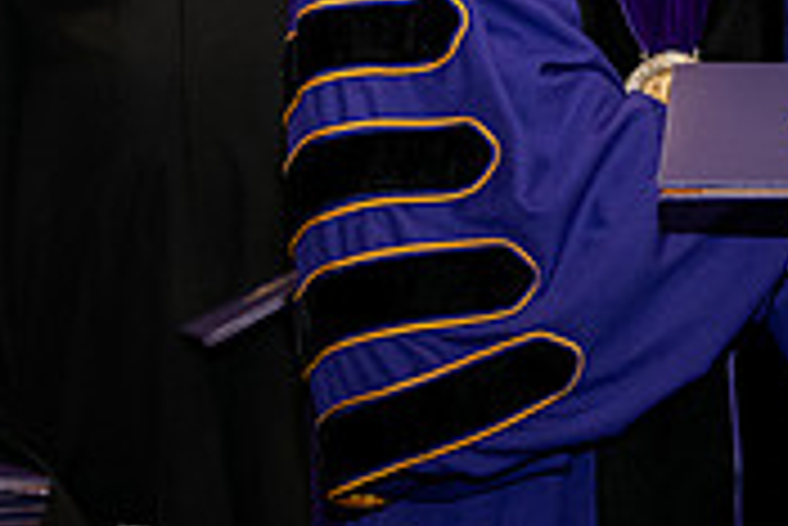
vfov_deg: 5.9
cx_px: 860
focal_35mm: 232
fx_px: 5082
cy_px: -146
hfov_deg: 8.8
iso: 2000
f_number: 5.6
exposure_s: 1/200
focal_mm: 70
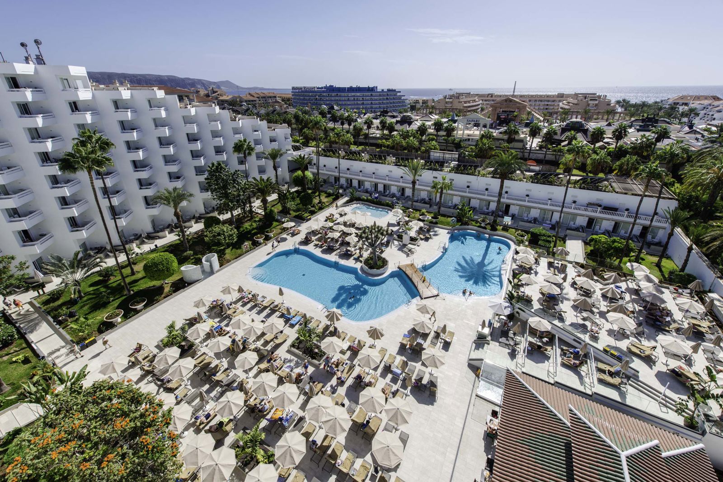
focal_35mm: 14
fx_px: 281
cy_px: 241
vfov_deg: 81.2
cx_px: 362
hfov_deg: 104.3
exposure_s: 1/320
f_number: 9
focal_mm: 14
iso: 200
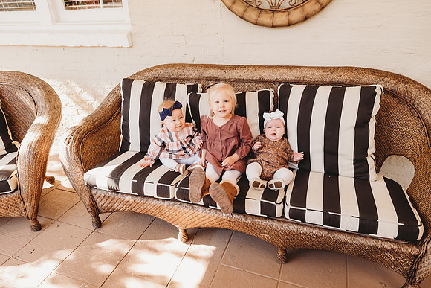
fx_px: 287
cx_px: 216
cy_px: 144
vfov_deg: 53.2
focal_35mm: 24
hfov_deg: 73.7
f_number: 4.5
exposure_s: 1/100
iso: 400
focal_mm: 24
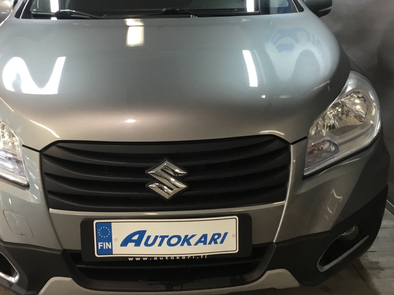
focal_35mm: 42
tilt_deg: -15.9
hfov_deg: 44.7
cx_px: 170
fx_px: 478
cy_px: 118
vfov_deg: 34.2
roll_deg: +2.0
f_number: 2.4
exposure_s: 1/33
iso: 64
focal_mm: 3.3
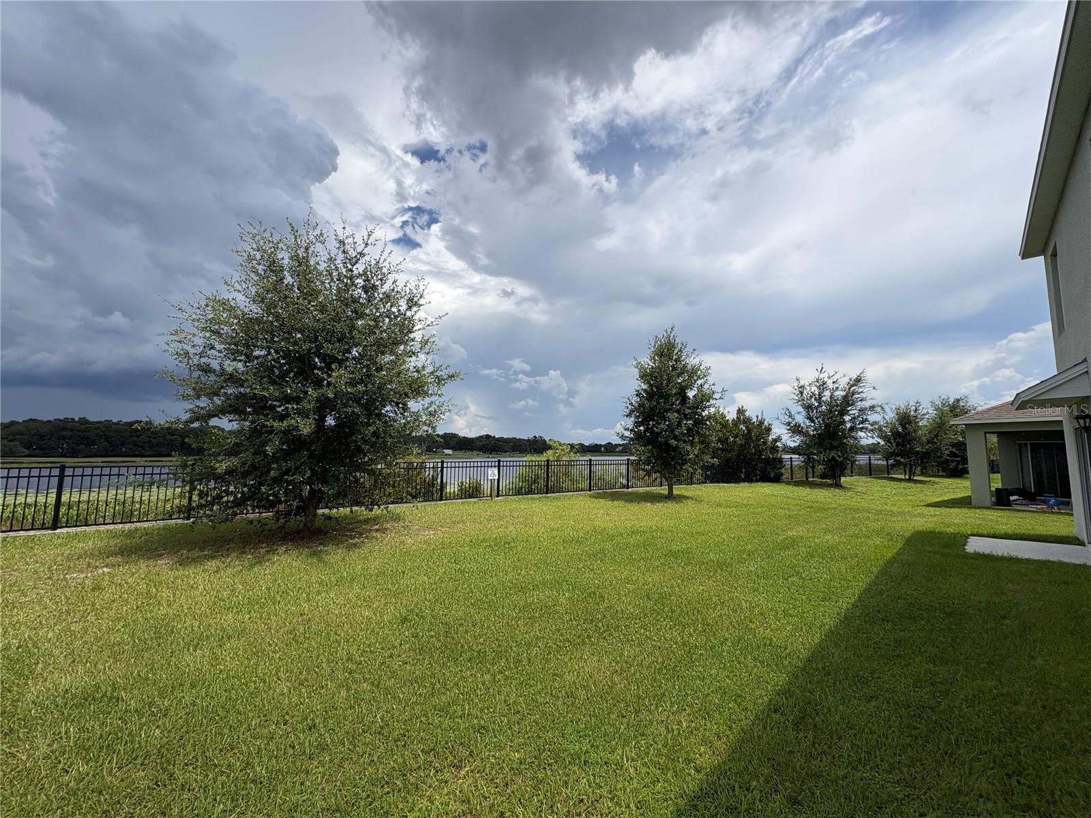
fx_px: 441
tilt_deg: +6.5
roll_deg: +0.2
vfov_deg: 85.7
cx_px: 546
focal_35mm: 14
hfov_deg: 102.1
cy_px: 409
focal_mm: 2.22
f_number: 2.2
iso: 50
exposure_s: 1/3106
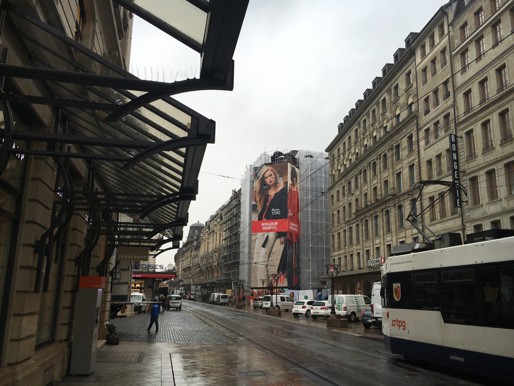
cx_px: 257
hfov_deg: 61.7
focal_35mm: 29
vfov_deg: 48.2
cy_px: 193
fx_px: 431
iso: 25
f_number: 2.2
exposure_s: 1/358
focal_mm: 4.15
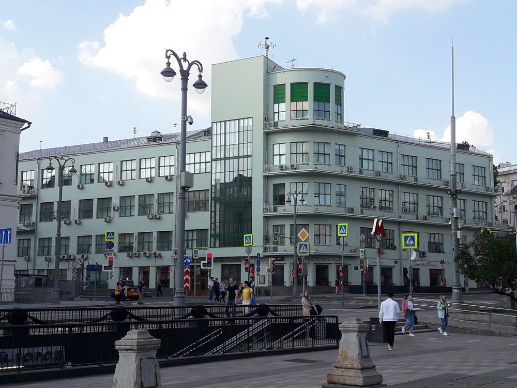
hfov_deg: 63.4
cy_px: 194
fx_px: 418
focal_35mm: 28
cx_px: 258
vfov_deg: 49.7
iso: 40
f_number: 1.9
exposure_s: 1/866
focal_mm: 3.7
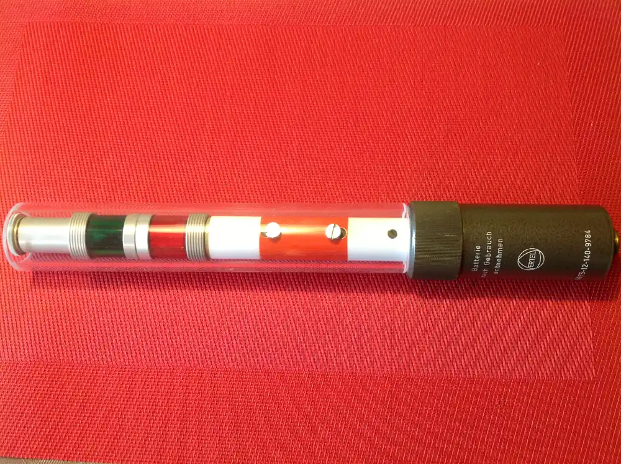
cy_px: 232
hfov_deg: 52.7
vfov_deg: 40.6
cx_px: 310
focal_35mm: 35
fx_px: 627
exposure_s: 1/15
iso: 160
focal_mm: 4.28
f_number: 2.4
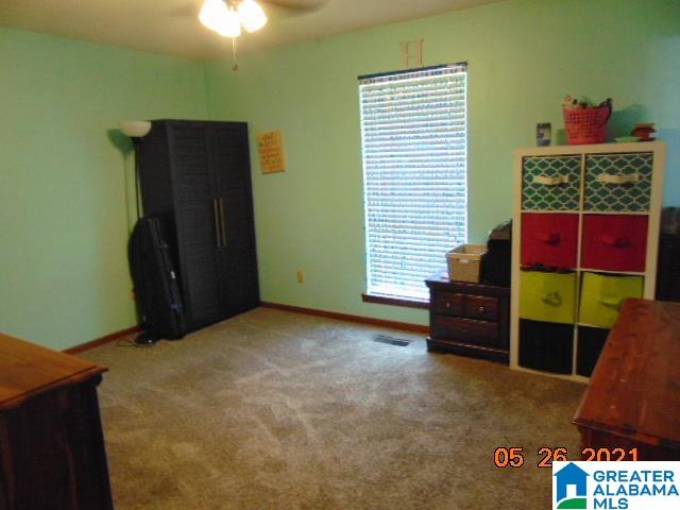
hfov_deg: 69.4
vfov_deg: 54.9
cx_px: 340
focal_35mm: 25
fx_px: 491
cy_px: 255
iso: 500
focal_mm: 4.5
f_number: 3
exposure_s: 1/20
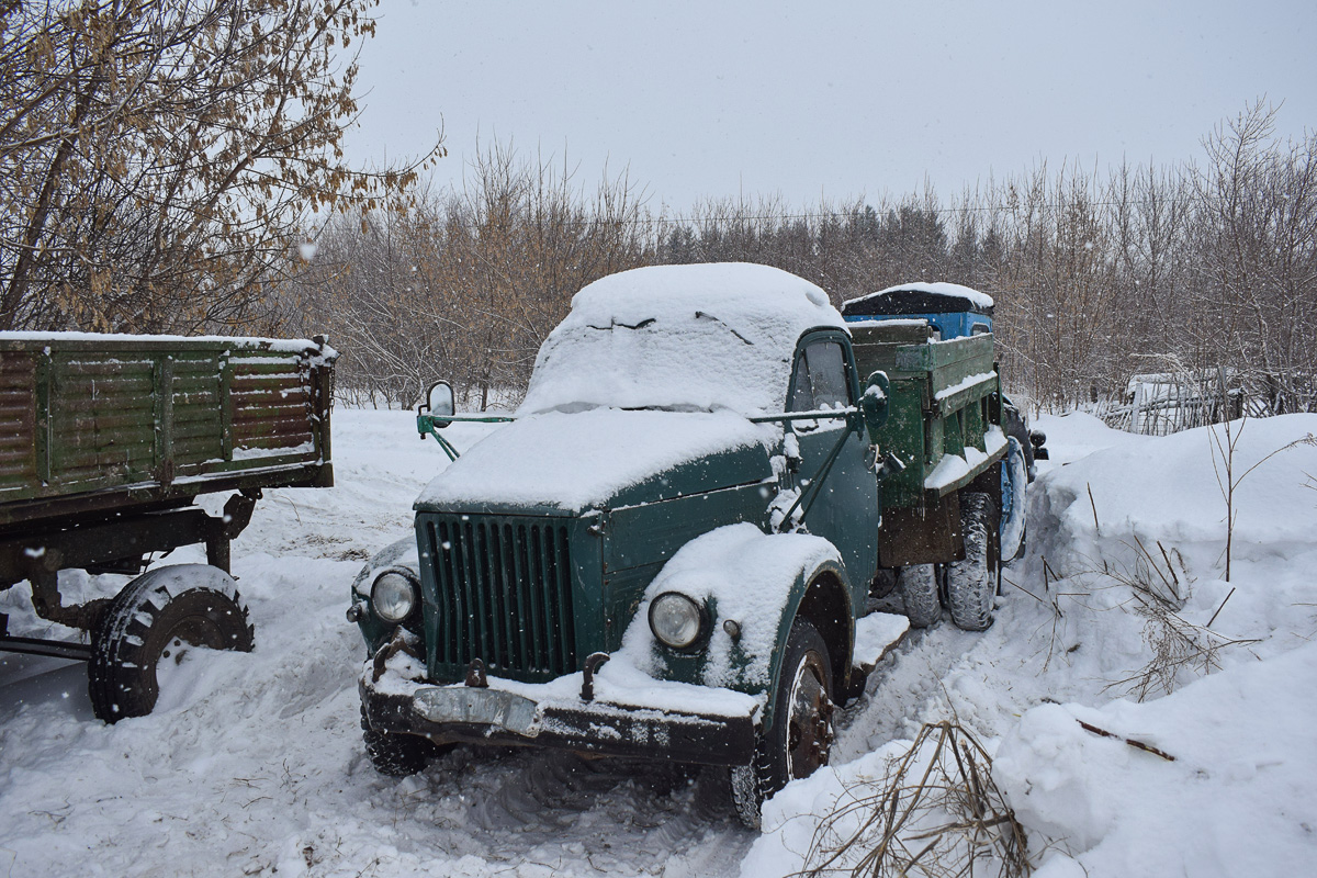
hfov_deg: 61.9
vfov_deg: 43.6
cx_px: 658
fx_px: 1097
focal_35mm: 30
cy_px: 439
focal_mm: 20
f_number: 5.6
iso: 400
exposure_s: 1/800
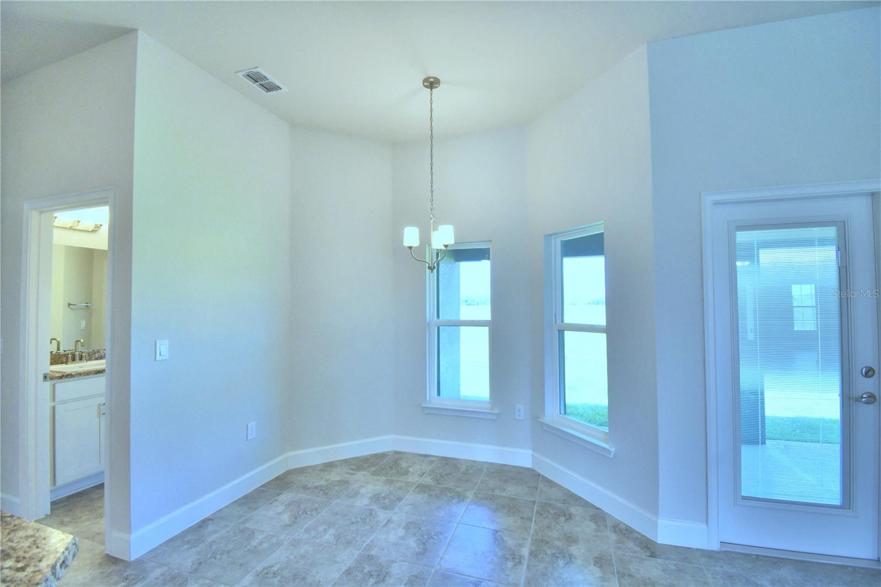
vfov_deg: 77.3
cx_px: 440
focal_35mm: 15
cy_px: 294
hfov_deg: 100.4
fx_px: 367
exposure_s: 1/125
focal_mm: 10
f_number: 4.5
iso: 320
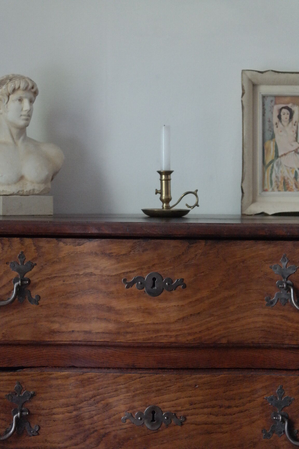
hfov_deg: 17.7
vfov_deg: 26.3
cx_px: 150
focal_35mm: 77
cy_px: 224
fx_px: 959
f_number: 5.6
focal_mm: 50
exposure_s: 1/60
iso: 3200
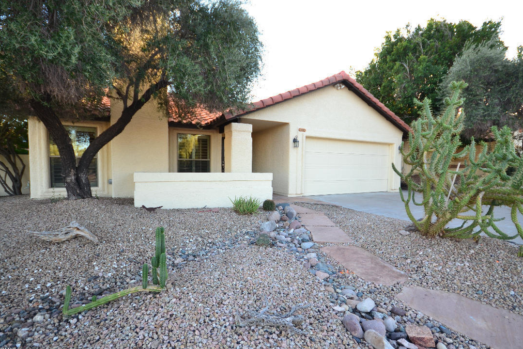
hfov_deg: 96.7
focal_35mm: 16
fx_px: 232
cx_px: 257
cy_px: 178
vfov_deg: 73.7
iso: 200
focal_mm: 10
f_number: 4
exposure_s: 1/100
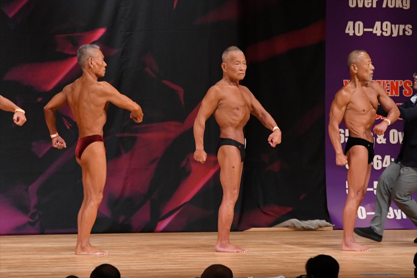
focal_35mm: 270
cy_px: 139
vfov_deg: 5.1
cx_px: 208
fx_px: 3126
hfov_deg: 7.6
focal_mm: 180
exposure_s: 1/400
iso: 4500
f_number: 5.6
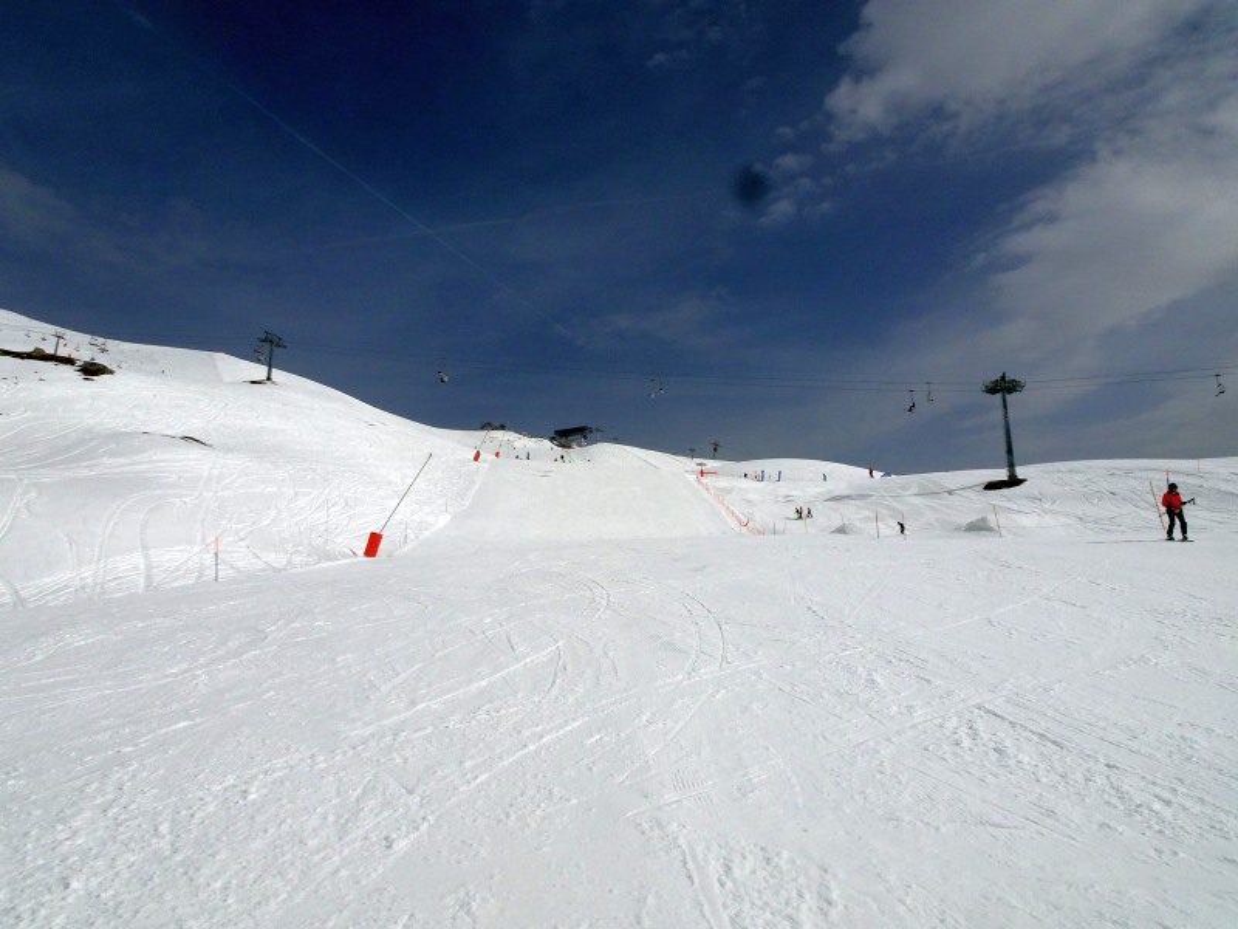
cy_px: 464
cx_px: 619
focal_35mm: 24
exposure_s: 1/2000
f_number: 6.3
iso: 80
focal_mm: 4.1
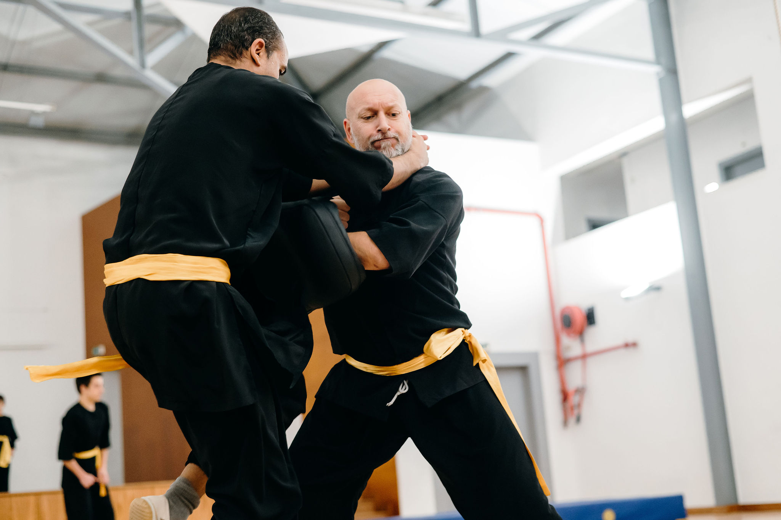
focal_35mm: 50
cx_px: 390
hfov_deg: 39.6
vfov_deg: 26.9
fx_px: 1084
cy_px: 260
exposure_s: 1/250
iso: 3200
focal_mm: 50
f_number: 2.5
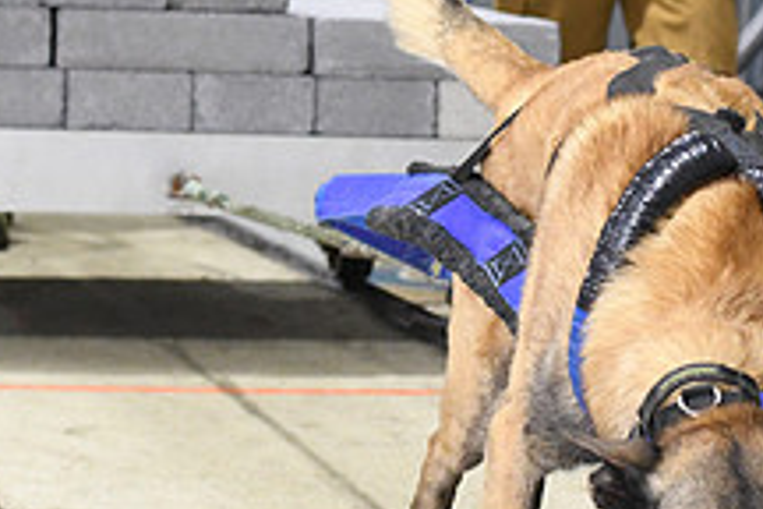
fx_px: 4260
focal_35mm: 201
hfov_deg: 10.2
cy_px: 391
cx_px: 745
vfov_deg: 6.8
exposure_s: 1/320
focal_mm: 50
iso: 5000
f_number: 4.5
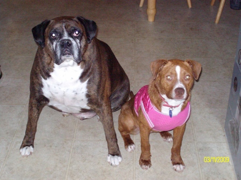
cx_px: 120
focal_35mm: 65
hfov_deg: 29.8
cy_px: 90
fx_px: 453
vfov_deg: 22.6
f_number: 3.7
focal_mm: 10.8
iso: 400
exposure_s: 1/250
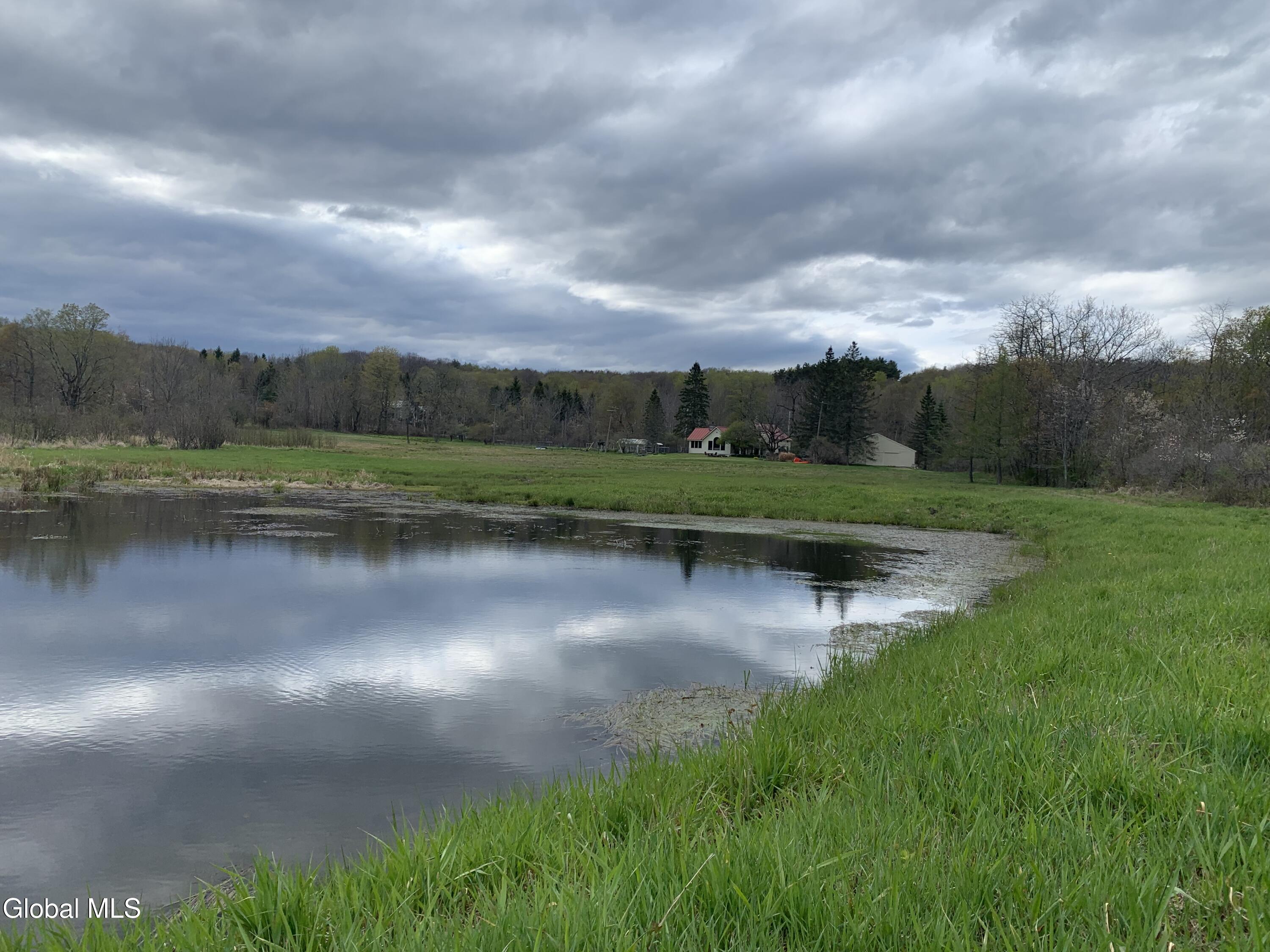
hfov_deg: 67.3
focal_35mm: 26
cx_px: 635
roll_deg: -1.6
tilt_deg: +0.1
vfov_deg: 53.1
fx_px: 954
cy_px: 476
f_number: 1.8
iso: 25
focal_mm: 4.25
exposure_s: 1/1585
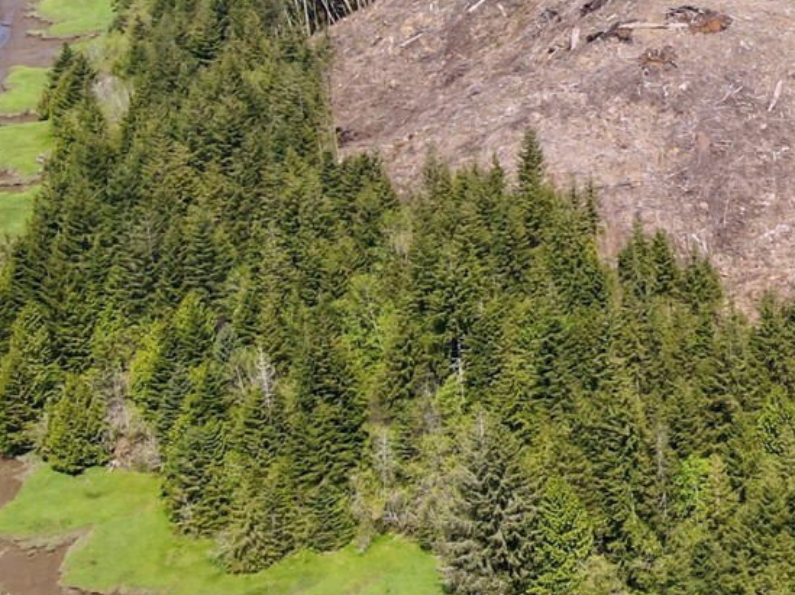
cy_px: -11
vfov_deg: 20.3
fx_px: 1607
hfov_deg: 24.0
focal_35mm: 70
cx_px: 1067
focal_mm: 4.5
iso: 100
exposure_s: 1/500
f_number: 2.8
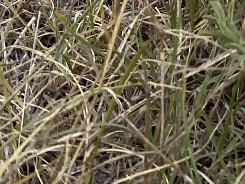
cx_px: 619
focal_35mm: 163
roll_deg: -3.7
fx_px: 1153
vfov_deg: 7.8
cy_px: -376
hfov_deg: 10.3
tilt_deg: -14.7
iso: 32
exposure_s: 1/1206
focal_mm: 4.25
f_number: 1.8
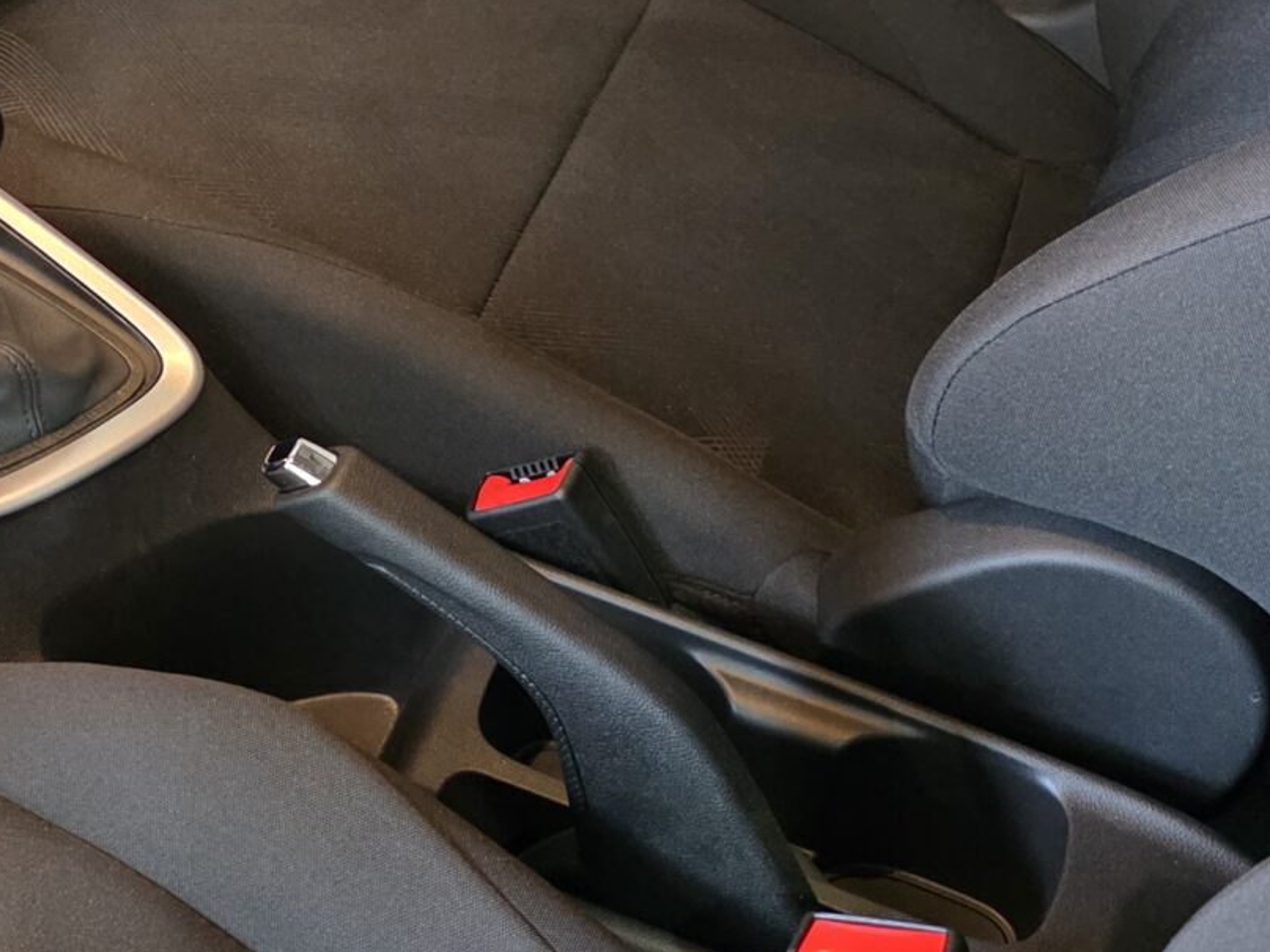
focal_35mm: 73
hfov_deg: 25.1
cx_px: -69
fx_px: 2678
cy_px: 118
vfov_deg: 19.8
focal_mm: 6.3
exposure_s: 1/50
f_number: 1.7
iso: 1600
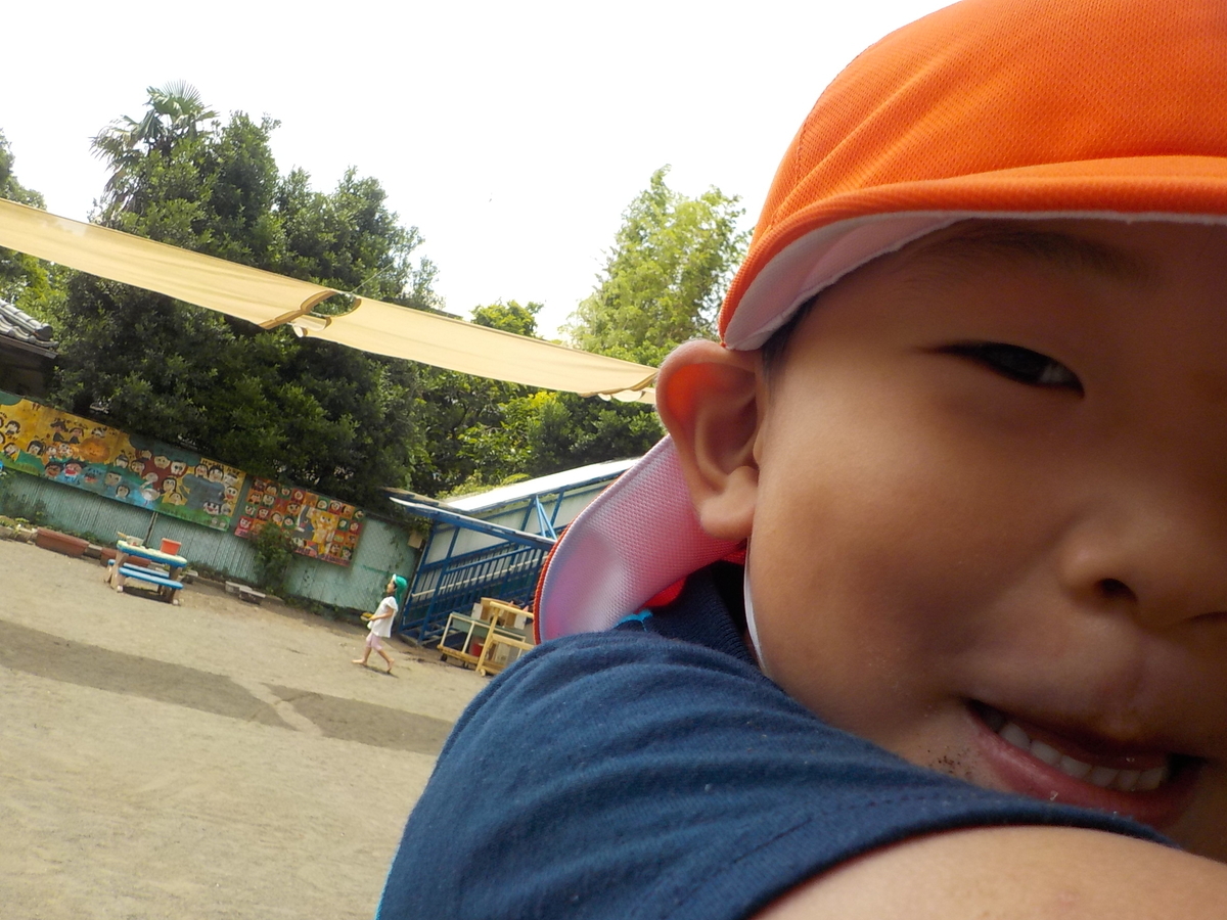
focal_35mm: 30
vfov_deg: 46.8
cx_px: 614
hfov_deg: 60.0
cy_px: 460
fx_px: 1063
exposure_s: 1/500
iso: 125
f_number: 3.3
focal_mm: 4.1
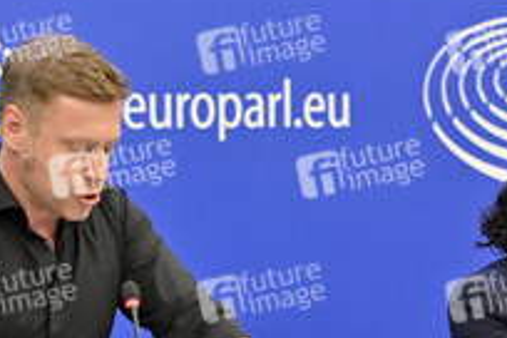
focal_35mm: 221
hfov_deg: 9.3
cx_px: 295
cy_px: 355
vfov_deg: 6.2
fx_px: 3112
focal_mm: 100
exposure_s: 1/640
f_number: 2.8
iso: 4000
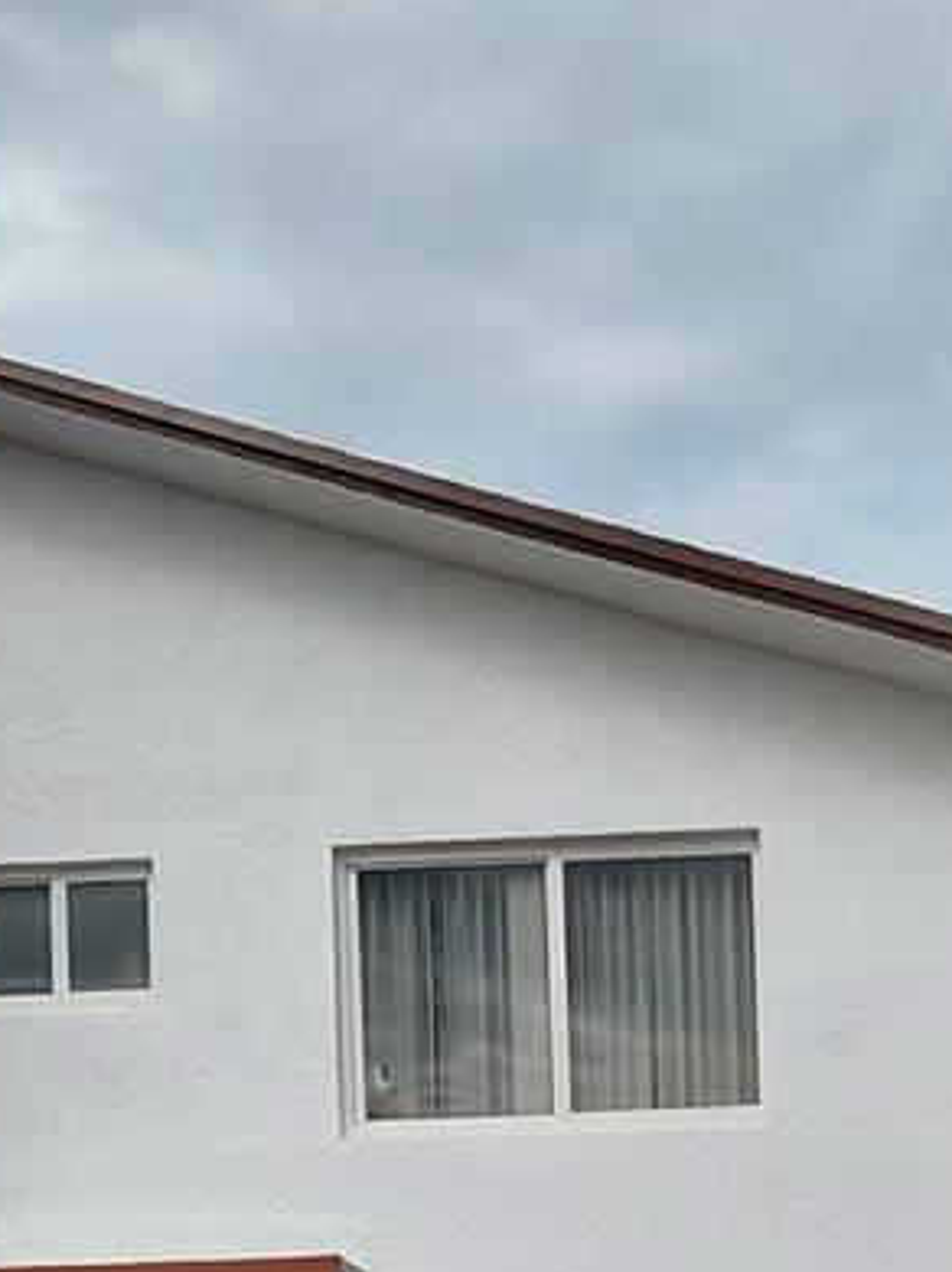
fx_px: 2827
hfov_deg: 18.9
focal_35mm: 77
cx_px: 796
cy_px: 1579
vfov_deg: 23.0
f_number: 1.8
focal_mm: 4.69
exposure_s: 1/1986
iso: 50
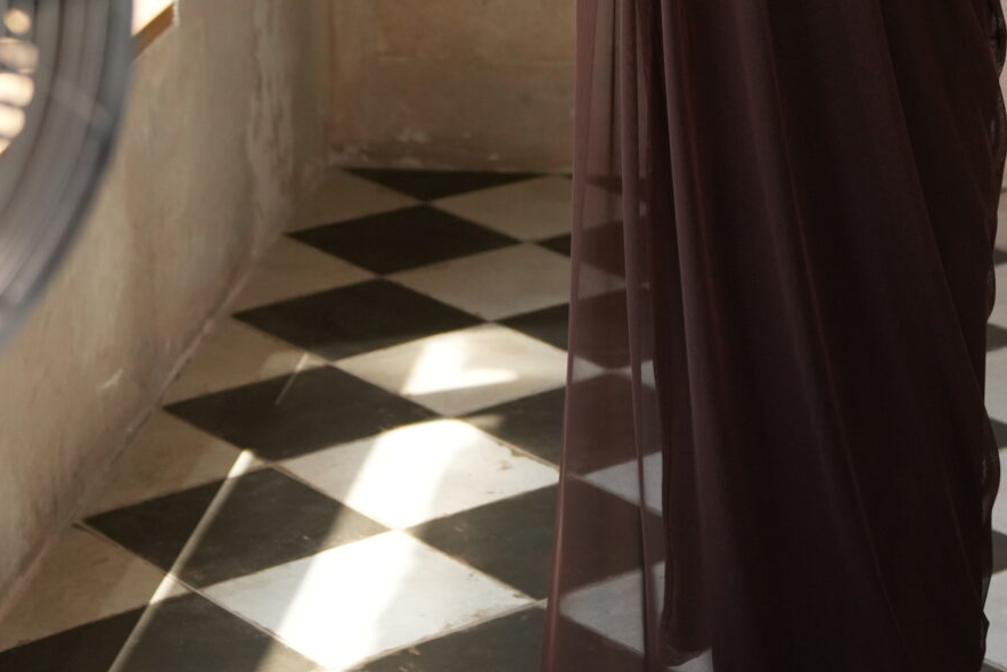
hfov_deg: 18.0
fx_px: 3151
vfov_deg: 11.4
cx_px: 840
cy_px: -466
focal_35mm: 113
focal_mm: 38.9
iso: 800
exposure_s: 1/500
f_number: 3.5
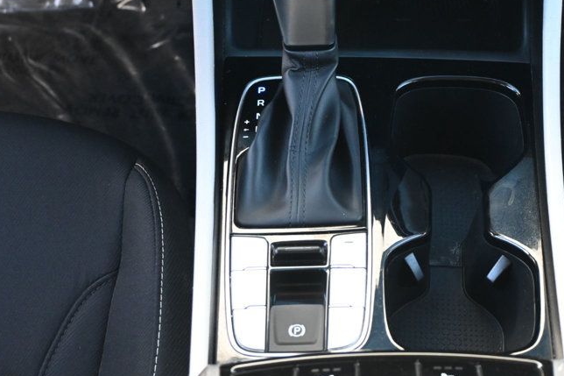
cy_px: 138
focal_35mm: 63
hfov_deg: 31.5
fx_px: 990
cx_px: 383
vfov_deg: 21.4
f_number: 4.5
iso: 1400
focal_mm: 26.5
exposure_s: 1/125
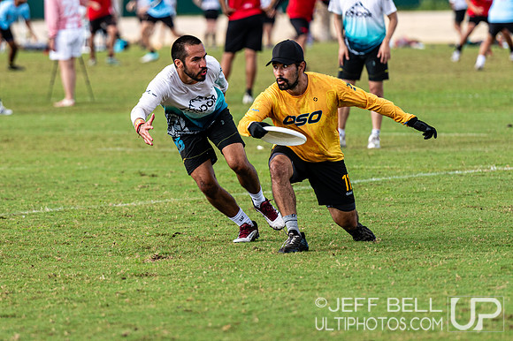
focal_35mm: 373
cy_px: 141
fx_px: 5317
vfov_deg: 3.7
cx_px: 166
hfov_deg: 5.5
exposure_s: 1/1000
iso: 140
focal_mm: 200
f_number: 3.2
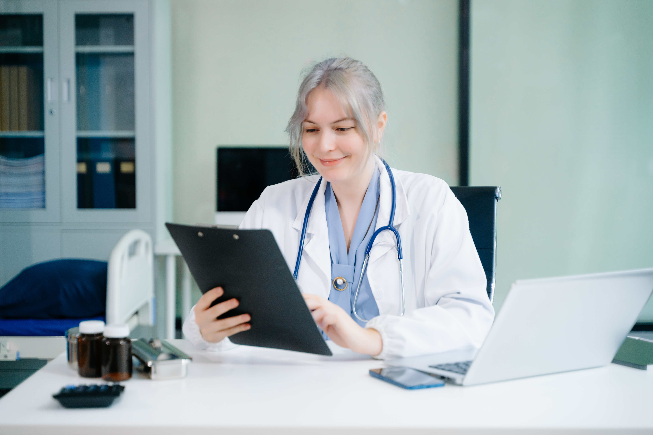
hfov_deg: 30.1
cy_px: 218
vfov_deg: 20.3
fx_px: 1215
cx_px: 326
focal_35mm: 67
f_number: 2.8
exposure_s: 1/250
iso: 400
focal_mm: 67
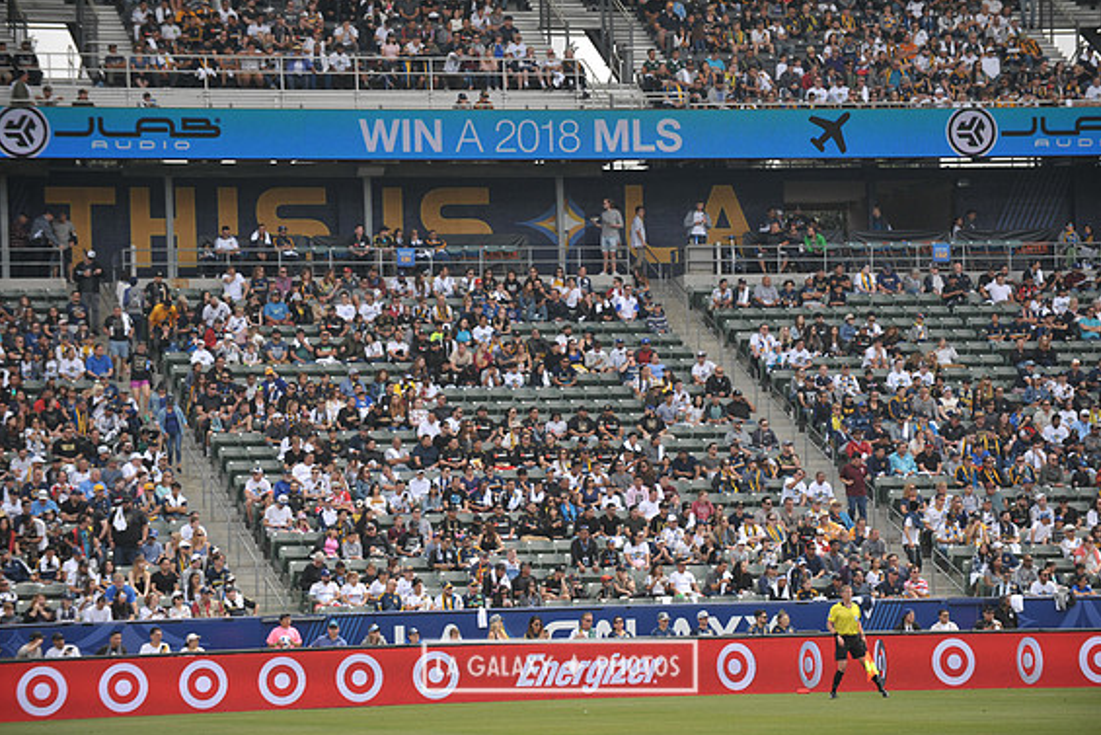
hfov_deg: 12.9
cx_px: 559
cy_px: 372
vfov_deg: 8.6
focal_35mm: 159
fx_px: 4864
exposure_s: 1/2500
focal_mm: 155
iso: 320
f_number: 3.5
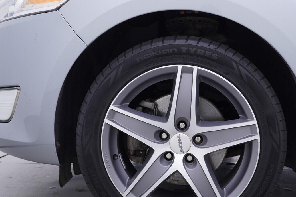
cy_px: 125
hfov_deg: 39.4
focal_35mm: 50
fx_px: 411
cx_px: 183
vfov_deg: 26.9
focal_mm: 24
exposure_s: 1/60
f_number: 3.5
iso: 125
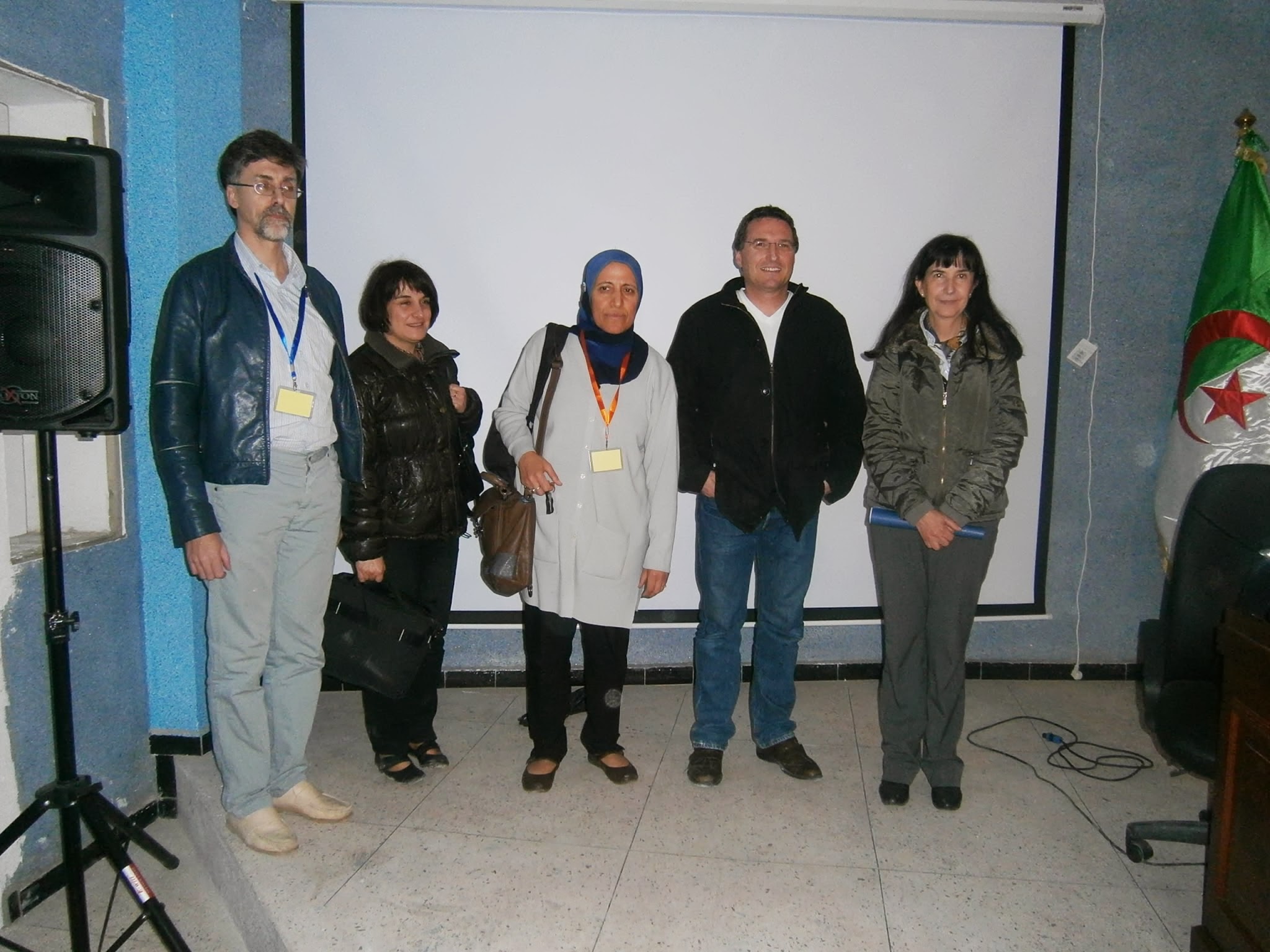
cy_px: 476
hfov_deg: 67.3
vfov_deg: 53.1
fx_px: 954
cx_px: 635
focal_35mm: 26
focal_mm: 4.7
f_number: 2.8
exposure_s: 1/30
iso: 200
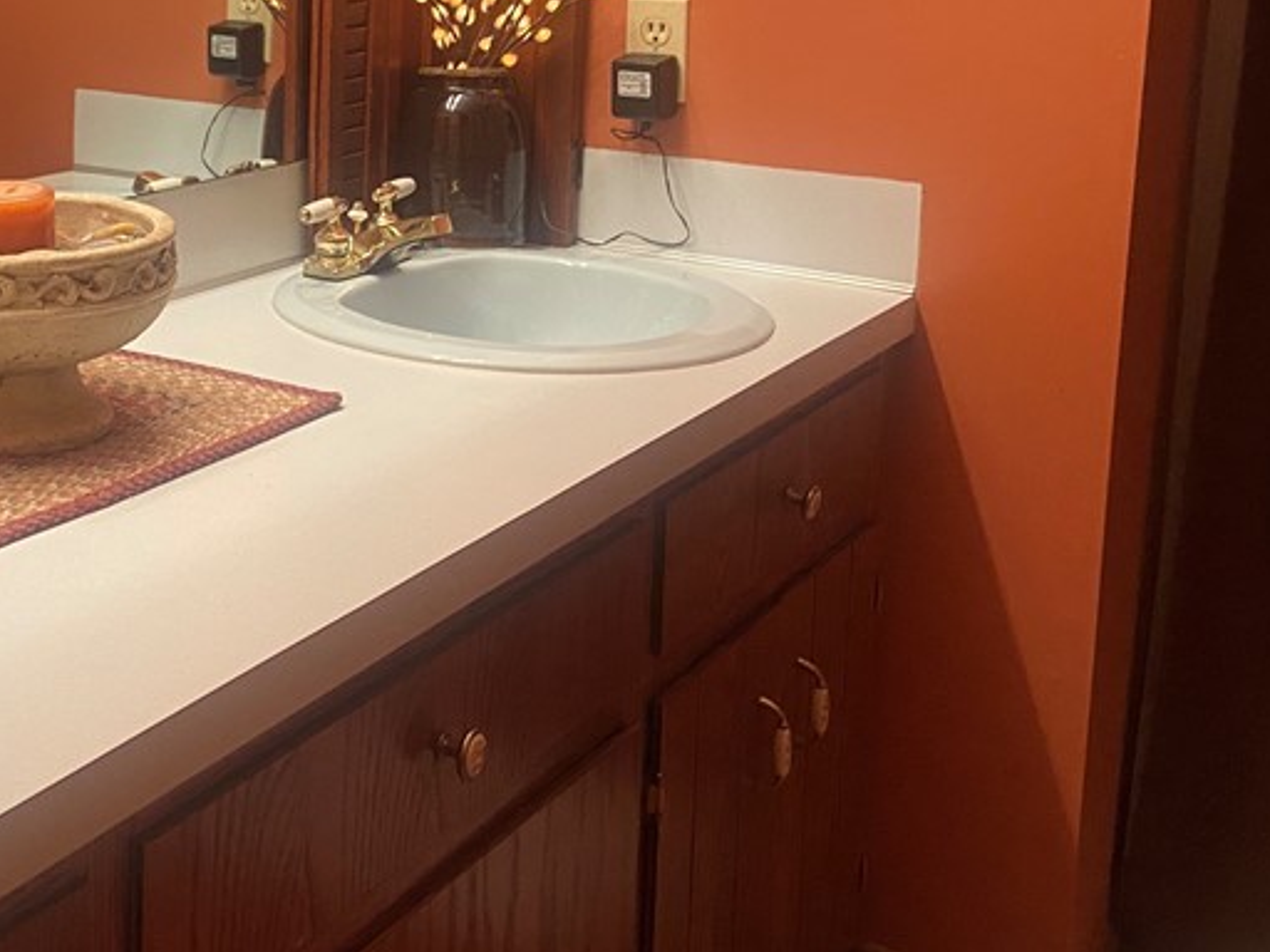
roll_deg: +0.3
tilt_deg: -8.6
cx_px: 174
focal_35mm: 52
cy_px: 178
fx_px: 1908
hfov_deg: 35.1
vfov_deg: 27.4
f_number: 1.8
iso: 200
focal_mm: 4.25
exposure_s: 1/60
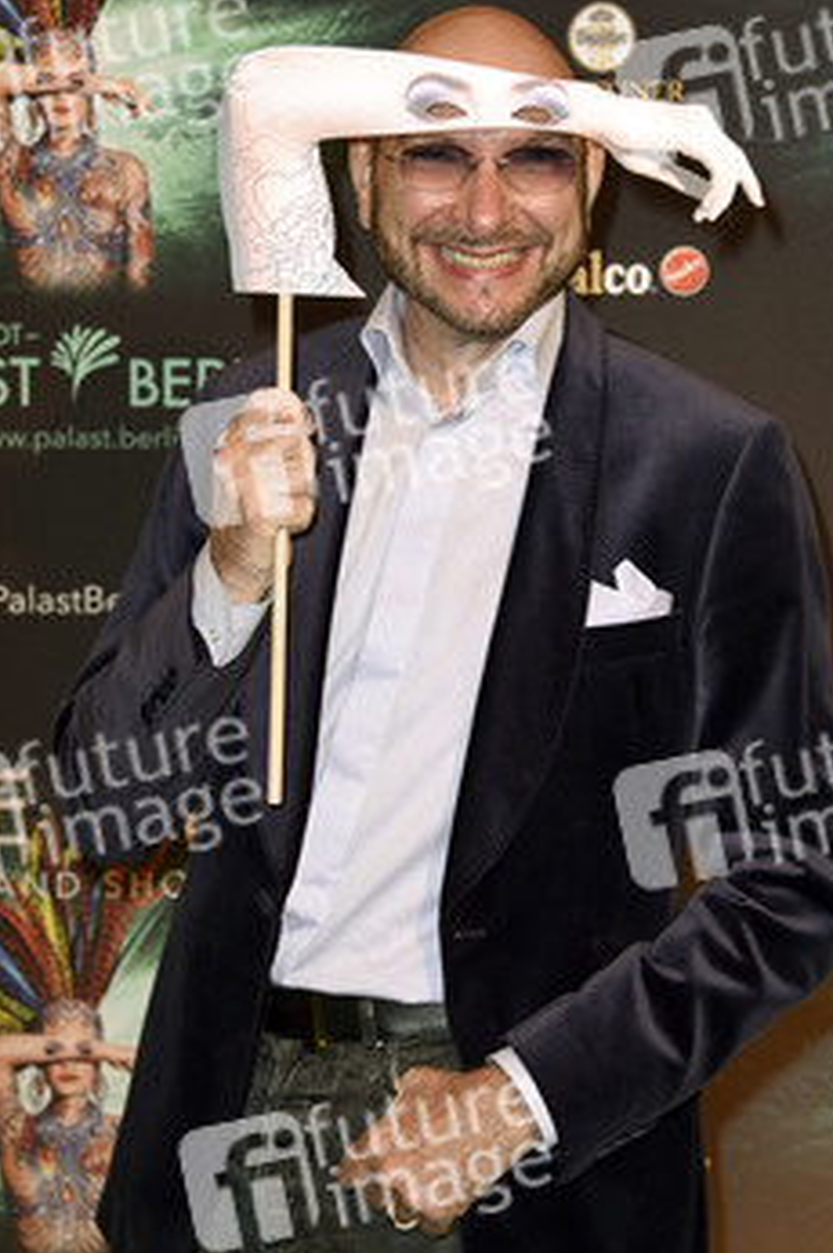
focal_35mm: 104
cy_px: 623
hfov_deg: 13.1
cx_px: 471
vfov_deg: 19.7
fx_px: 3617
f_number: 5.6
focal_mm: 90
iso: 640
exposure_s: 1/250
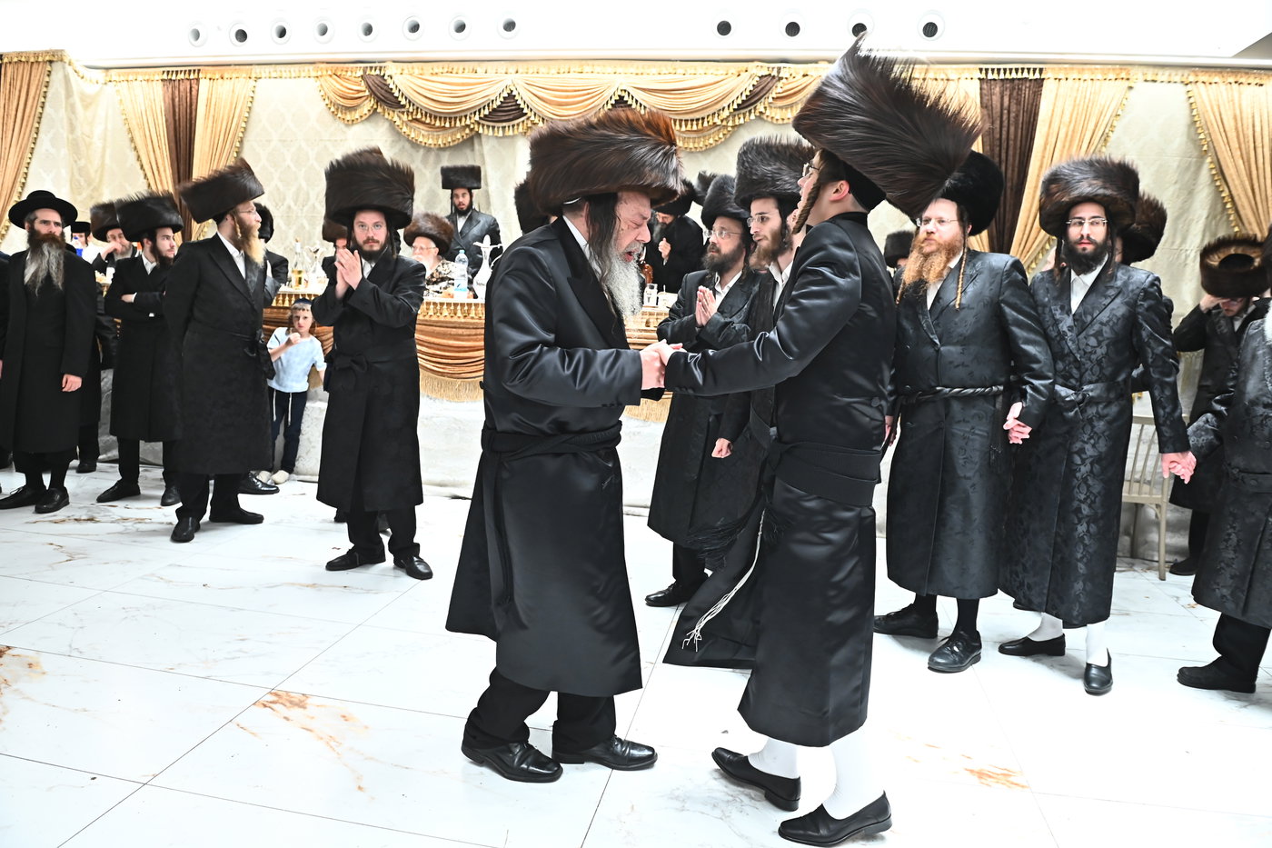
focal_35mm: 24
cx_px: 636
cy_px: 424
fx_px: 848
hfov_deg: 73.8
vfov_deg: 53.1
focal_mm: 24
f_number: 4.5
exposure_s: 1/200
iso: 2000
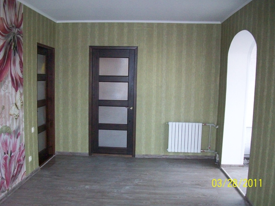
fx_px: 278
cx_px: 136
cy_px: 102
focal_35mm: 35
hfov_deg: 52.6
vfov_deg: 40.7
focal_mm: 5.7
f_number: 2.8
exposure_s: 1/60
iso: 320
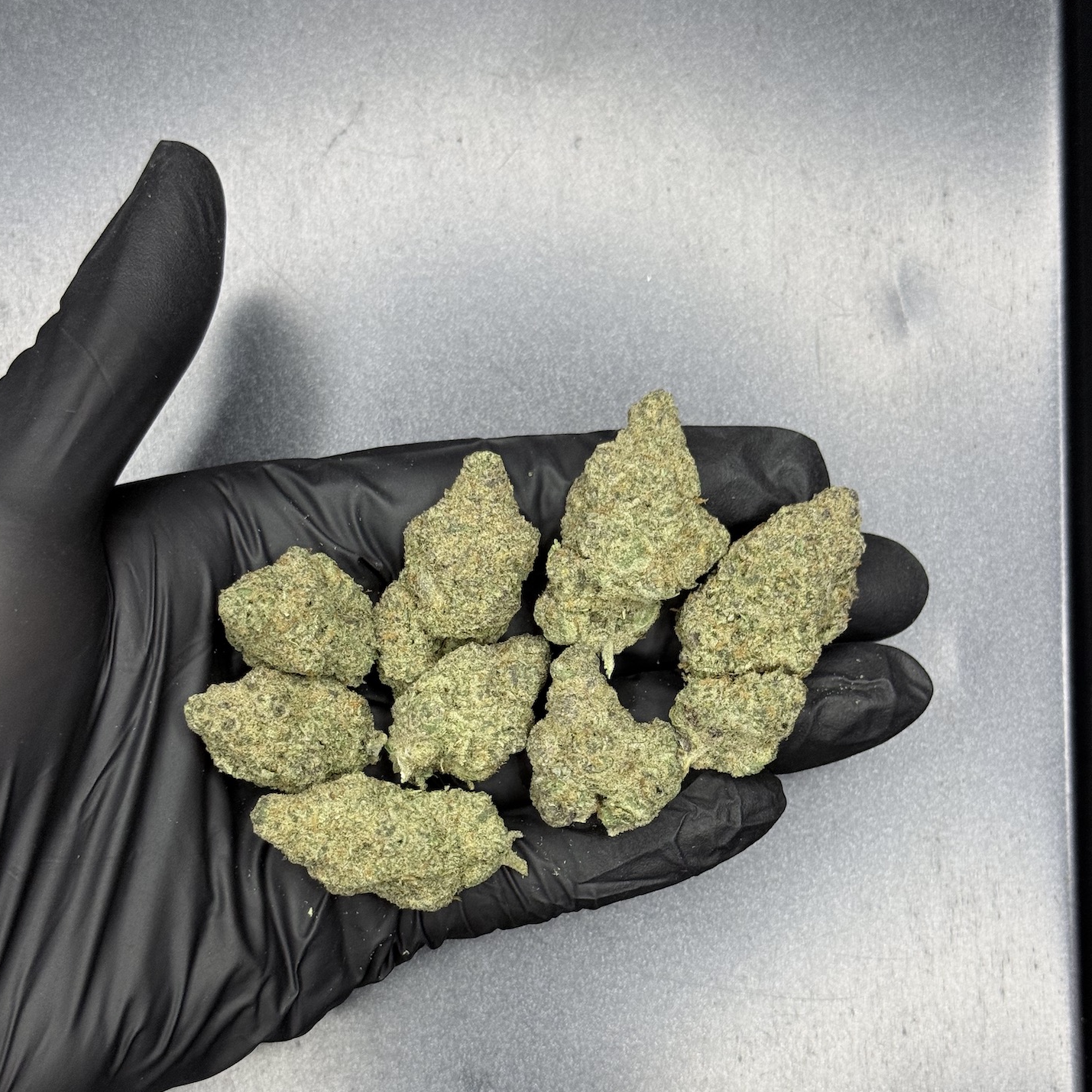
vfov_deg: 29.9
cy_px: 688
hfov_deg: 30.0
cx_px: 546
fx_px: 2034
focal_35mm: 57
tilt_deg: -84.9
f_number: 1.78
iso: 80
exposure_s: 1/50
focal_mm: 6.76
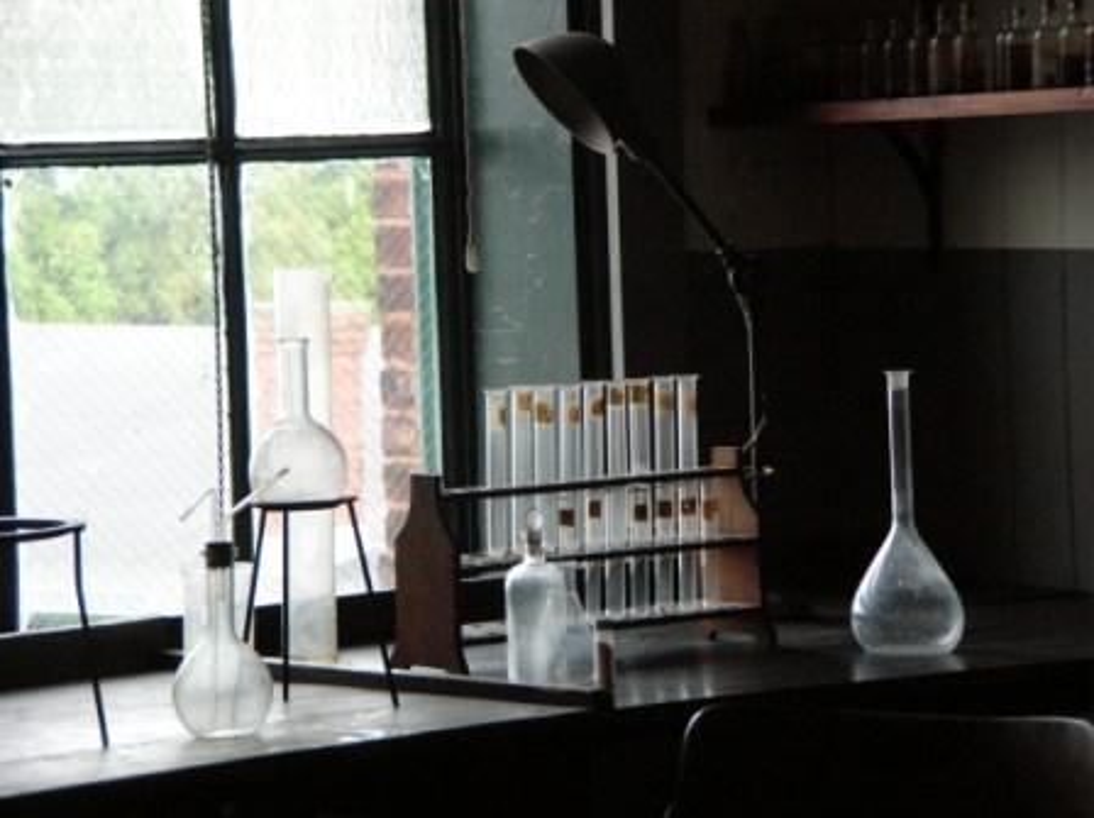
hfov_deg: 10.1
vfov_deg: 7.6
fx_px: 6188
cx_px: 547
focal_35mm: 196
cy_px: 409
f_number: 4
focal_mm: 32.4
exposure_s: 1/95
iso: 200
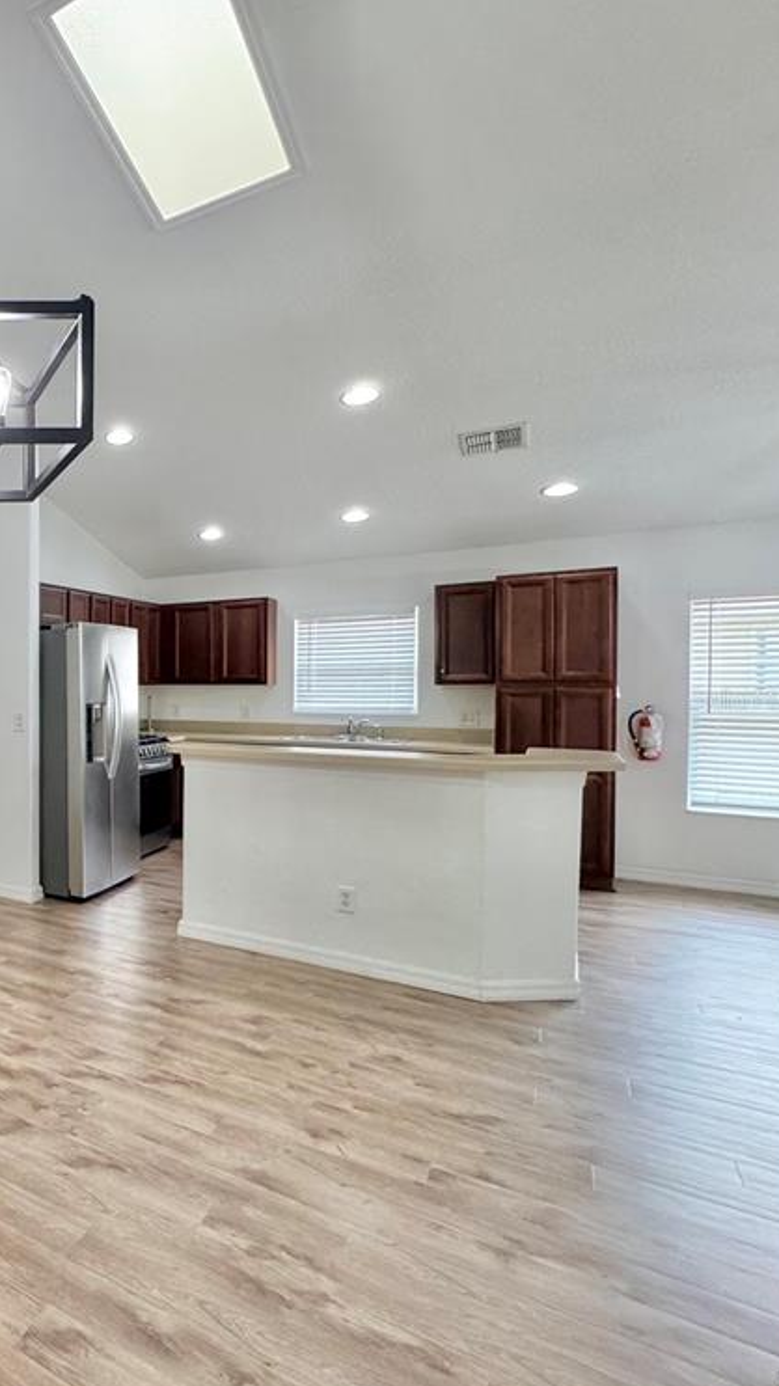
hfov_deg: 39.2
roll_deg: +0.2
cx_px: -153
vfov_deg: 83.9
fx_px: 772
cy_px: 699
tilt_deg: -0.9
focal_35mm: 21
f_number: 2.2
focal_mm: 2.22
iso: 250
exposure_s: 1/120
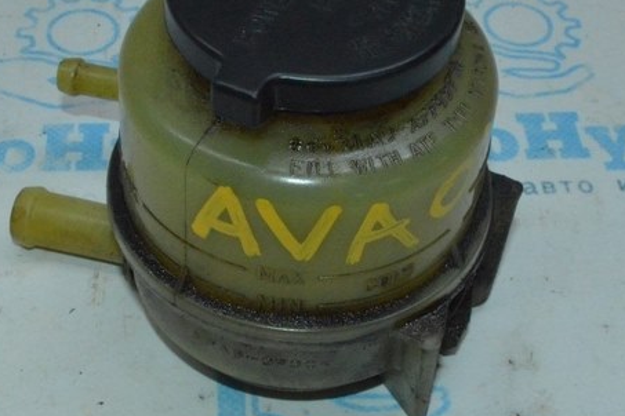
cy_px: 194
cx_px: 290
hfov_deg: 28.4
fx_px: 1235
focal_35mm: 71
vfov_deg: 19.2
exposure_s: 1/200
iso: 4000
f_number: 16
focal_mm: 21
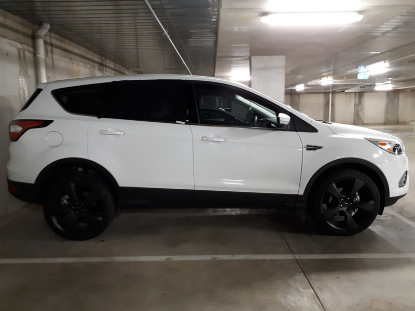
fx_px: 324
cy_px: 156
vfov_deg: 51.4
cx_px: 208
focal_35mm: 27
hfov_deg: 65.3
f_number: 1.9
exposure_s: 1/17
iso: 320
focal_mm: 3.6
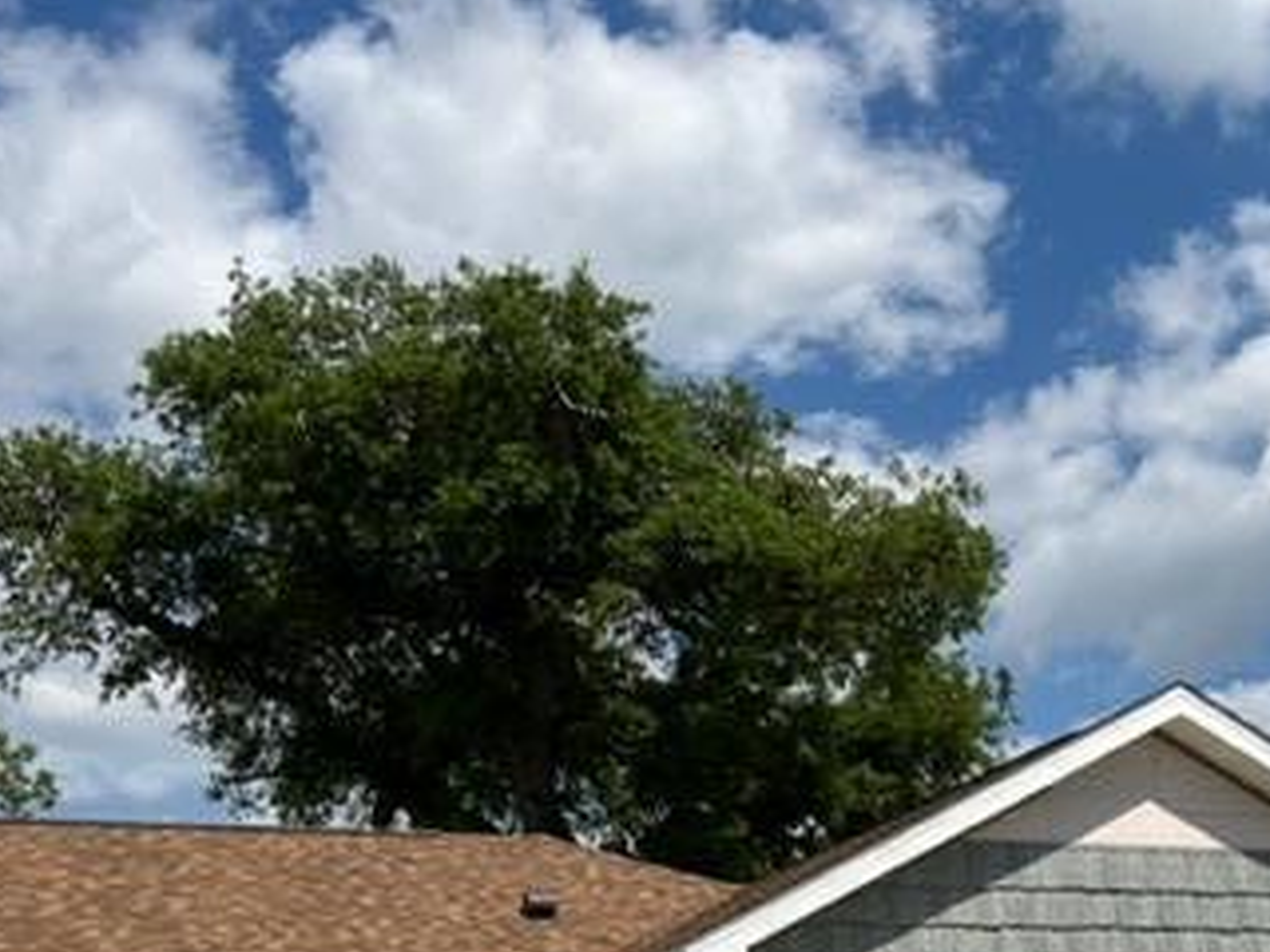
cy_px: 885
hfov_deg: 36.1
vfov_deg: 26.9
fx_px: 1908
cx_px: 925
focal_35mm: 52
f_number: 1.5
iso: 50
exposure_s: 1/6993
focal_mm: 5.7
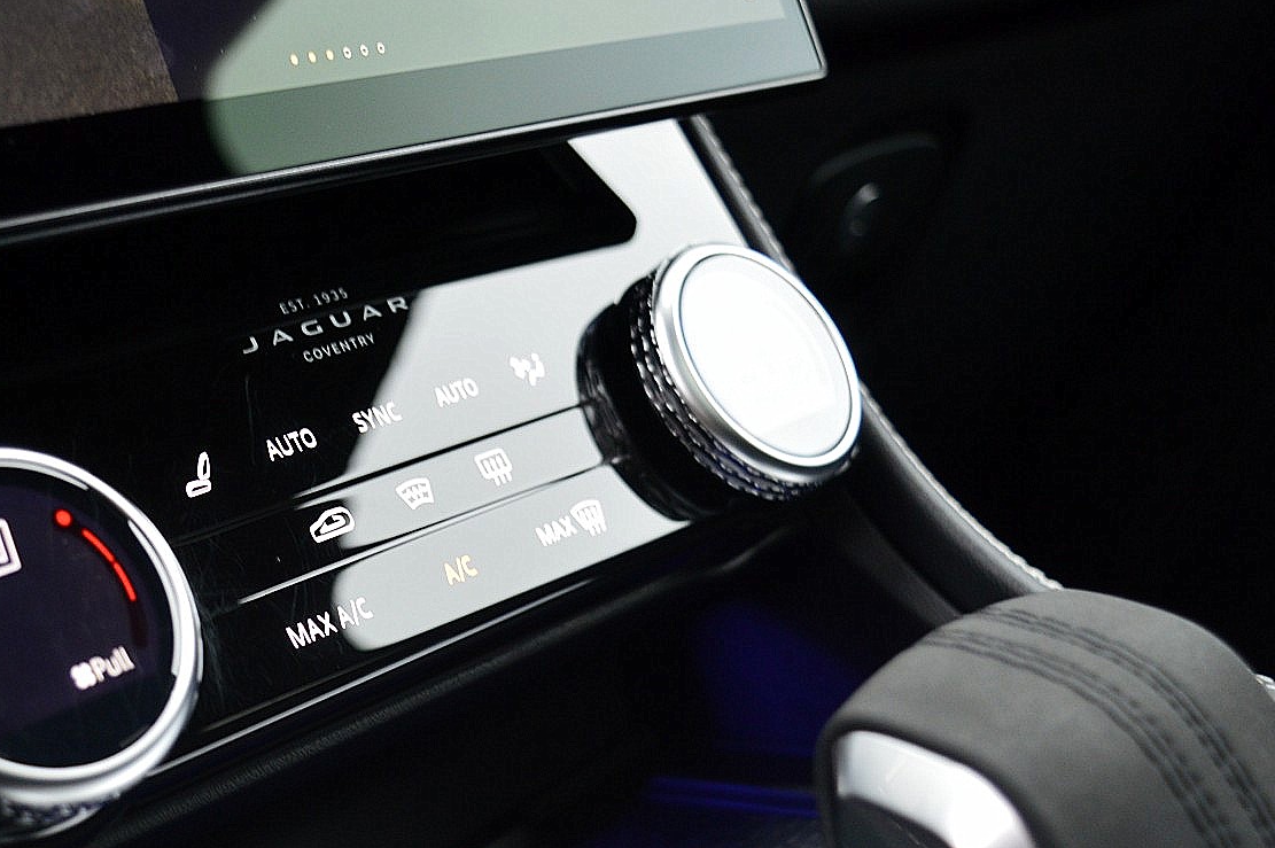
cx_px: 371
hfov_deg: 34.6
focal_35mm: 57
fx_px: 2017
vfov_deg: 23.7
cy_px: 505
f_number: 4
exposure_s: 1/25
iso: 800
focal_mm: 26
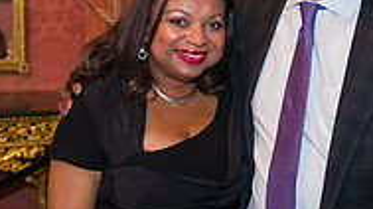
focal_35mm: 103
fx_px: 1018
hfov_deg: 20.5
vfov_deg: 11.7
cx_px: 298
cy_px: 80
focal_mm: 32
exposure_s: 1/80
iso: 3200
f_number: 4
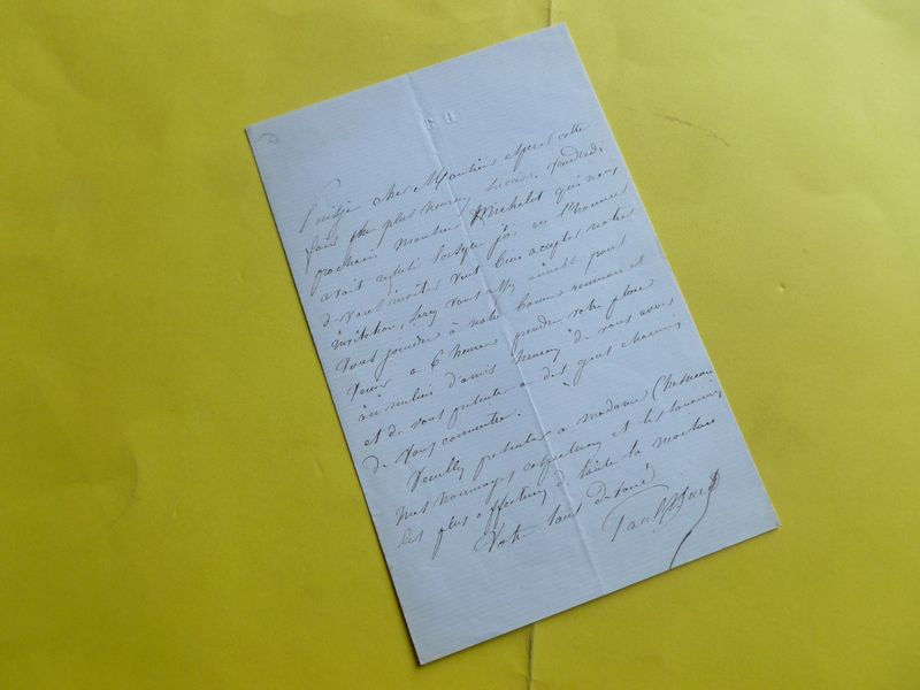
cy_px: 345
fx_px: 744
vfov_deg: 49.7
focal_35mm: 28
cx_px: 460
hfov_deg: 63.4
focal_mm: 5
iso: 200
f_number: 3.3
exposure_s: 1/80
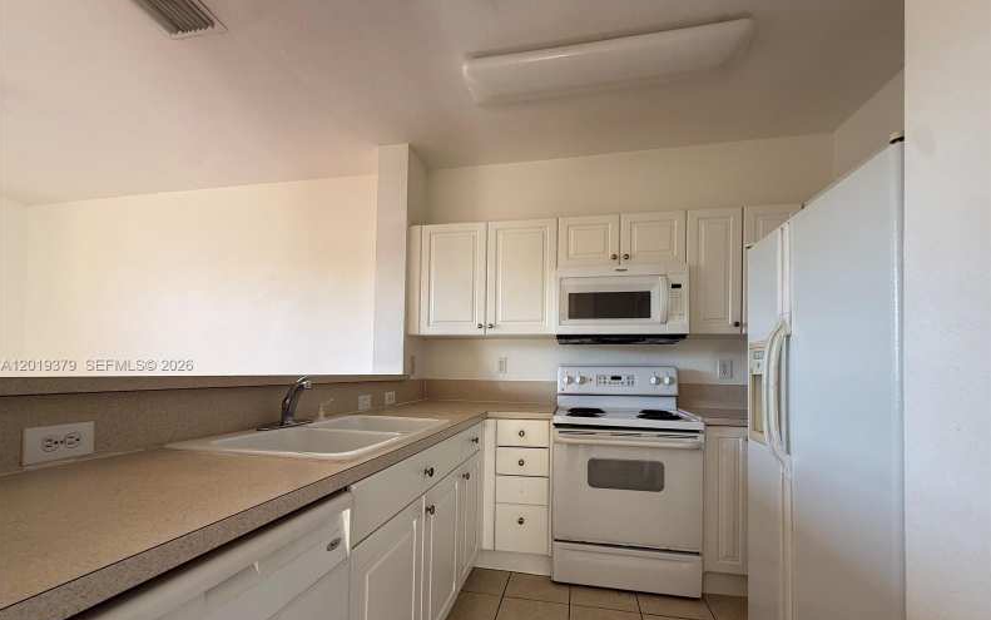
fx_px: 405
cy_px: 366
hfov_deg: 101.4
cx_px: 499
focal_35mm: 15
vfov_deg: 74.2
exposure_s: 1/99
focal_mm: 2.22
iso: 100
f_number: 2.2
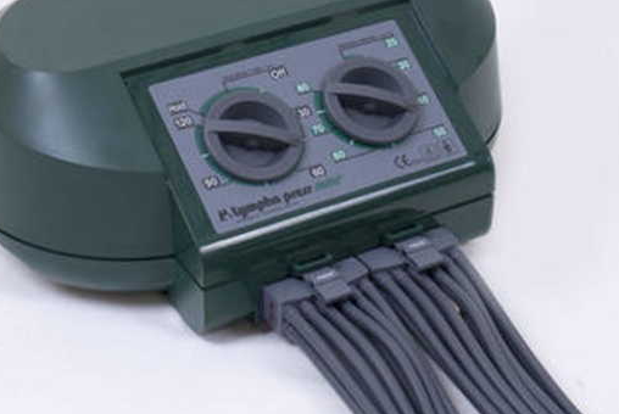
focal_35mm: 106
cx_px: 284
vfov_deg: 12.9
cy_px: 118
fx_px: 1825
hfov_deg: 19.3
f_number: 14
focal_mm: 48
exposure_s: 1/125
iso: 100
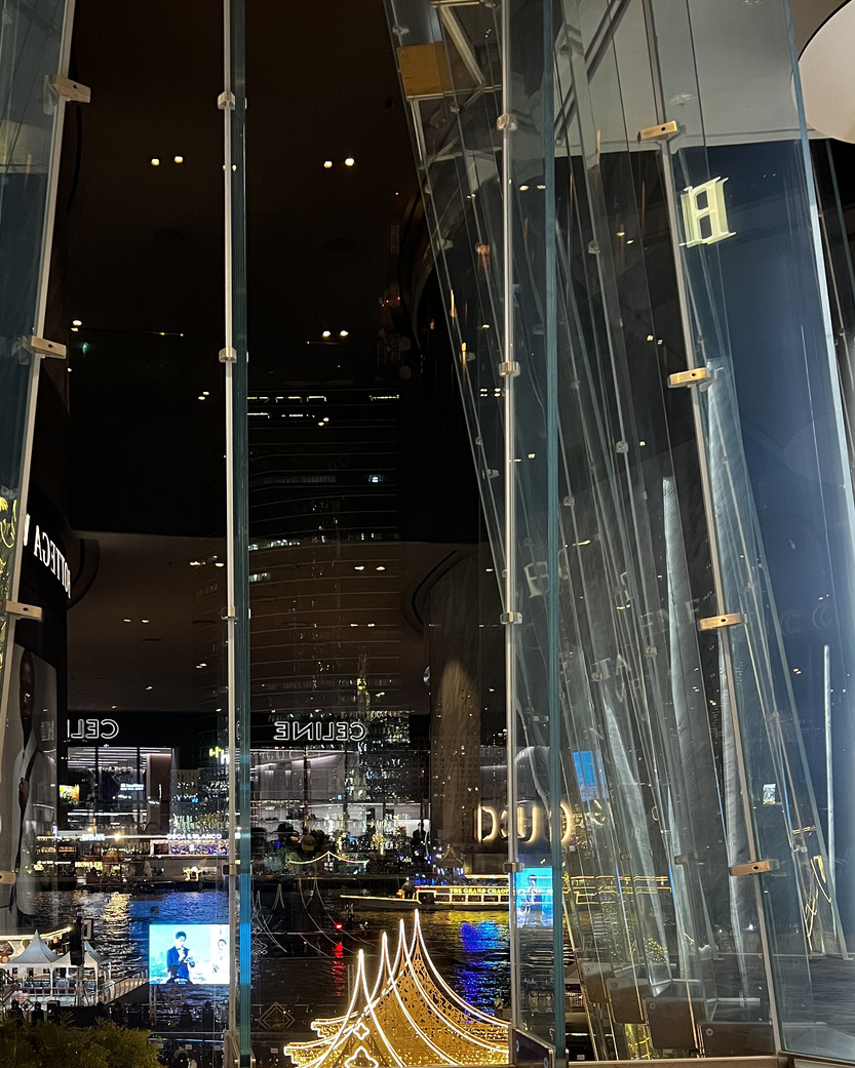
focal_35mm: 39
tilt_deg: +2.3
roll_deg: +0.2
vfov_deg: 45.5
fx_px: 1233
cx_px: 334
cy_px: 777
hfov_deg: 38.0
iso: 320
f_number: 1.5
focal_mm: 5.7
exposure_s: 1/50
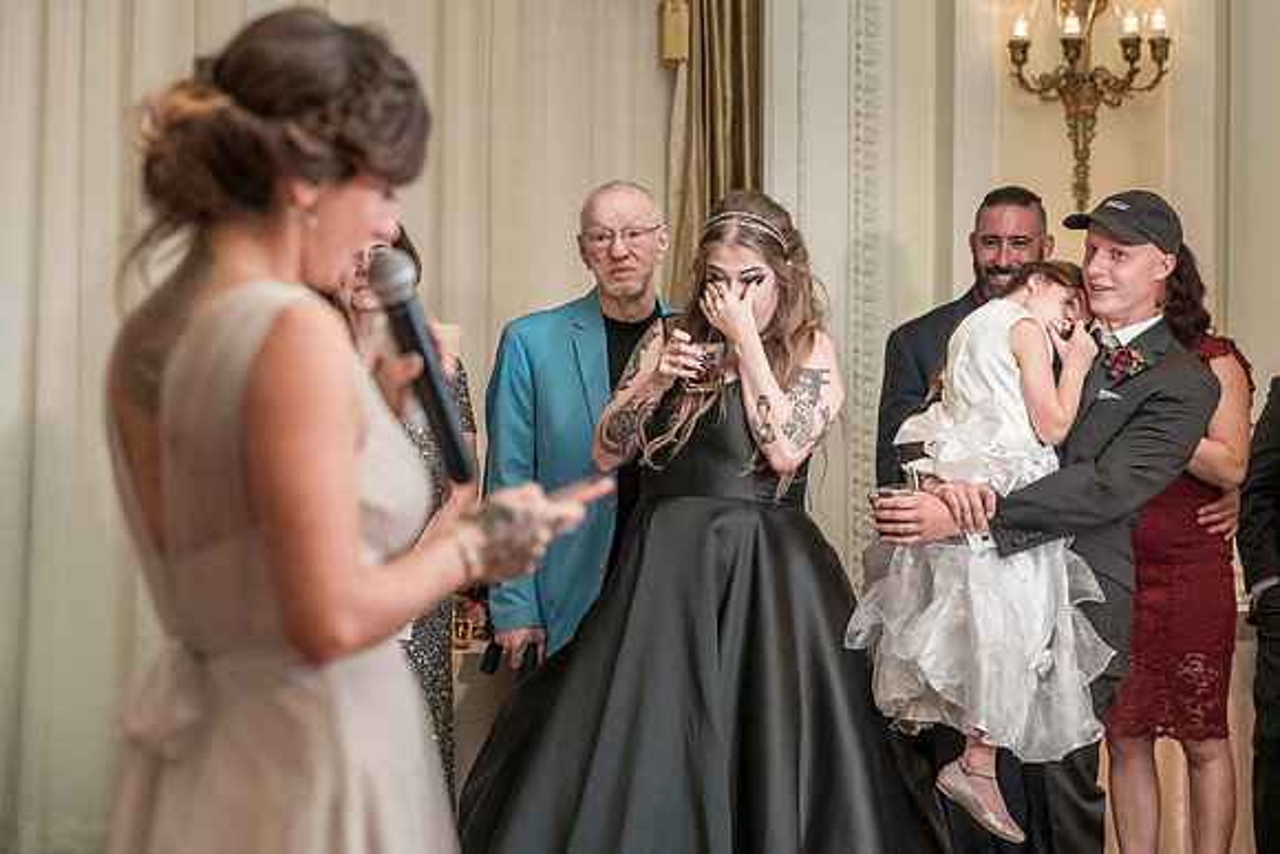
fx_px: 3433
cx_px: 663
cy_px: 442
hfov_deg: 21.1
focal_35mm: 97
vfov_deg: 14.2
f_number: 4
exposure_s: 1/200
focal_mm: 89
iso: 2000
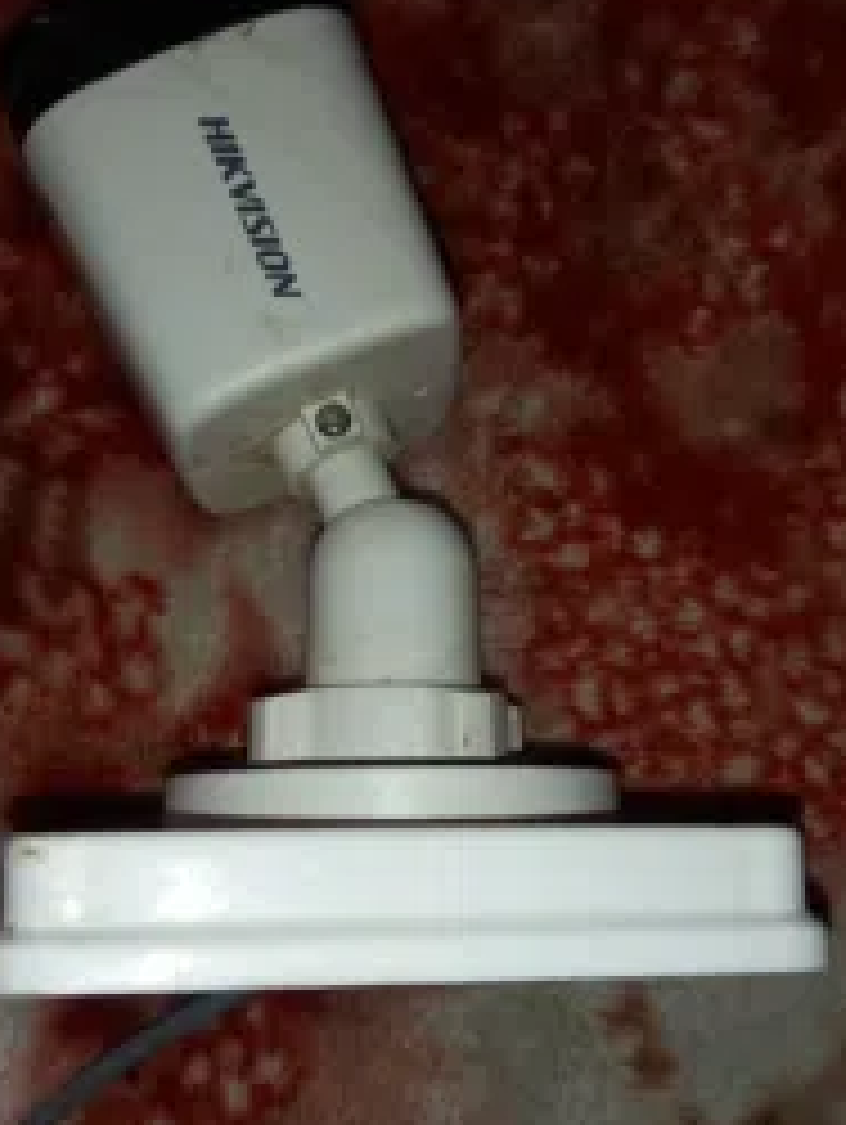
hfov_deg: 36.0
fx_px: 1301
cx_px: 436
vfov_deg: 46.4
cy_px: 688
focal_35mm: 40
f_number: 2
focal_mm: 4.6
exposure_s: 1/100
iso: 50
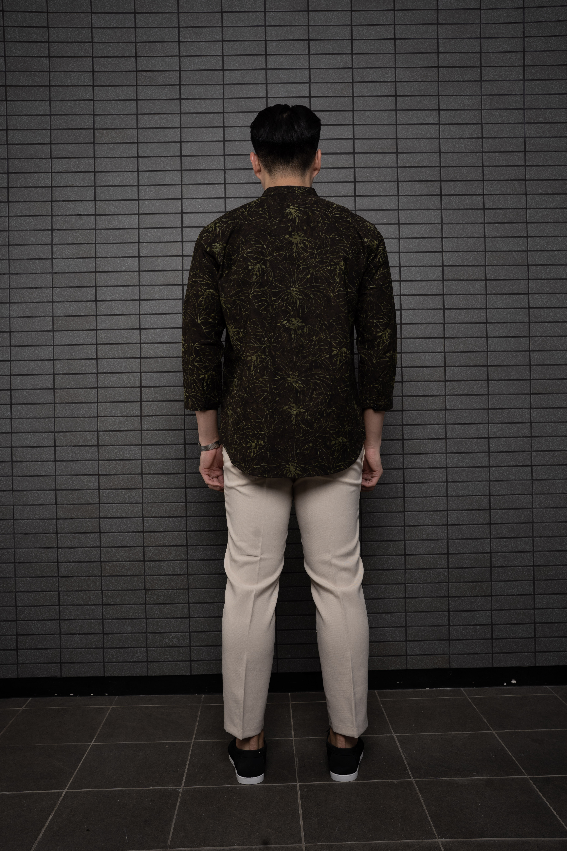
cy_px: 426
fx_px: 775
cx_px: 284
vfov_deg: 57.5
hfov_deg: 40.2
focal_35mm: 33
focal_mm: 32.8
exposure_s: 1/125
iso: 200
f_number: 8
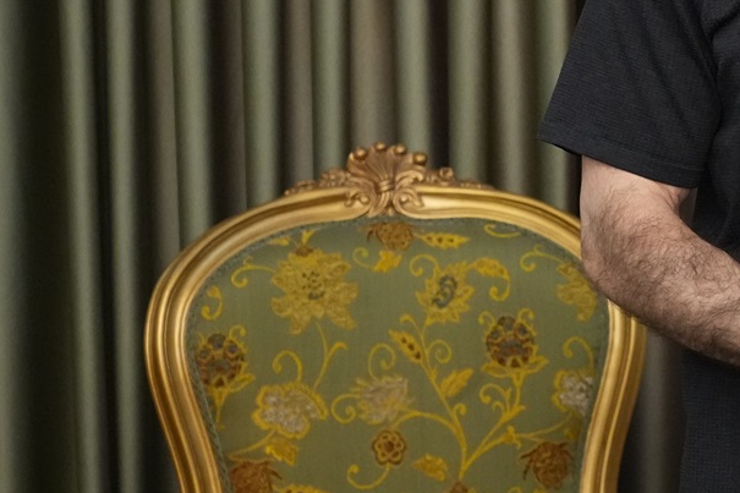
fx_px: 3843
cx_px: 1108
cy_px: -5
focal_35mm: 187
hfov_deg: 10.6
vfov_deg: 7.3
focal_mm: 58
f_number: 5
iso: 5000
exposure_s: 1/100
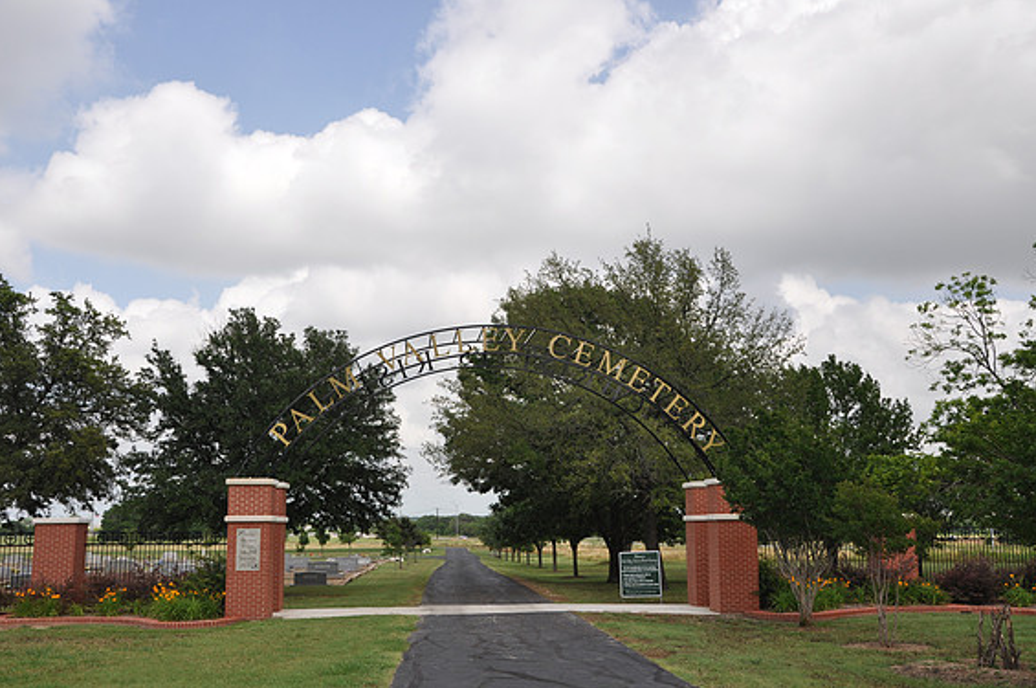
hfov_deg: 50.2
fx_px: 1107
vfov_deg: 34.5
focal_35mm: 39
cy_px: 351
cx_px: 528
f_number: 7.1
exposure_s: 1/200
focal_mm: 25
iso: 200
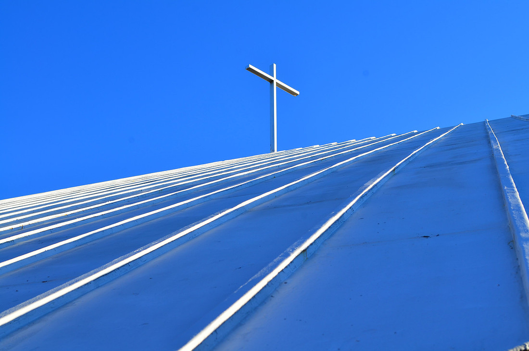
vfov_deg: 22.5
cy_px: 176
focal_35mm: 60
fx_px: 880
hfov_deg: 33.5
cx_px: 264
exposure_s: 1/160
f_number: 10
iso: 100
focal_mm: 40
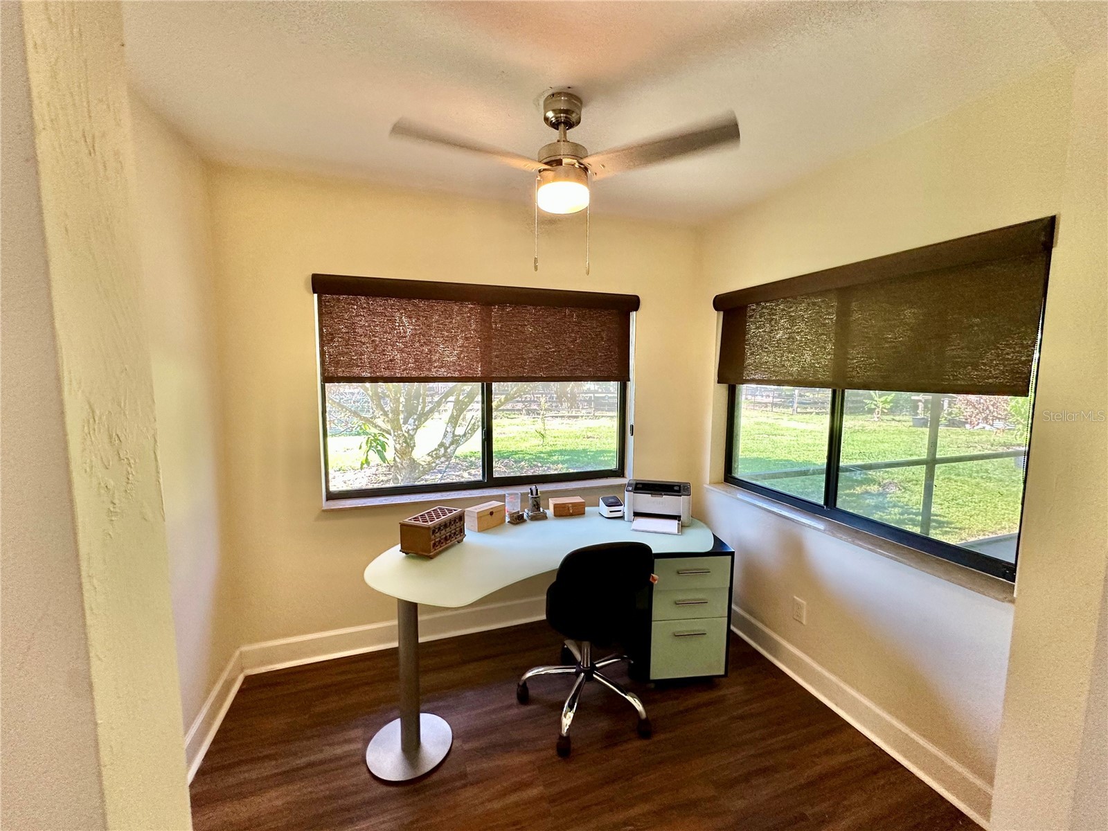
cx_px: 554
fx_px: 448
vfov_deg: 85.7
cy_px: 416
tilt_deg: -6.0
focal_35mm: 14
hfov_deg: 102.1
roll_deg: -1.6
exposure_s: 1/120
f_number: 2.2
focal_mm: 2.22
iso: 250
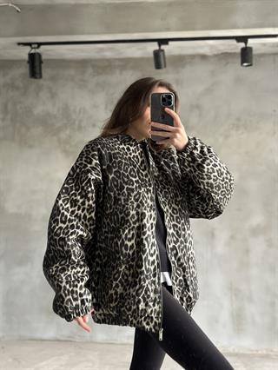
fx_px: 513
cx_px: 139
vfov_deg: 39.6
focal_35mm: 48
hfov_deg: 30.3
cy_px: 185
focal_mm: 6.86
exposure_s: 1/60
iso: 320
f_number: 1.78
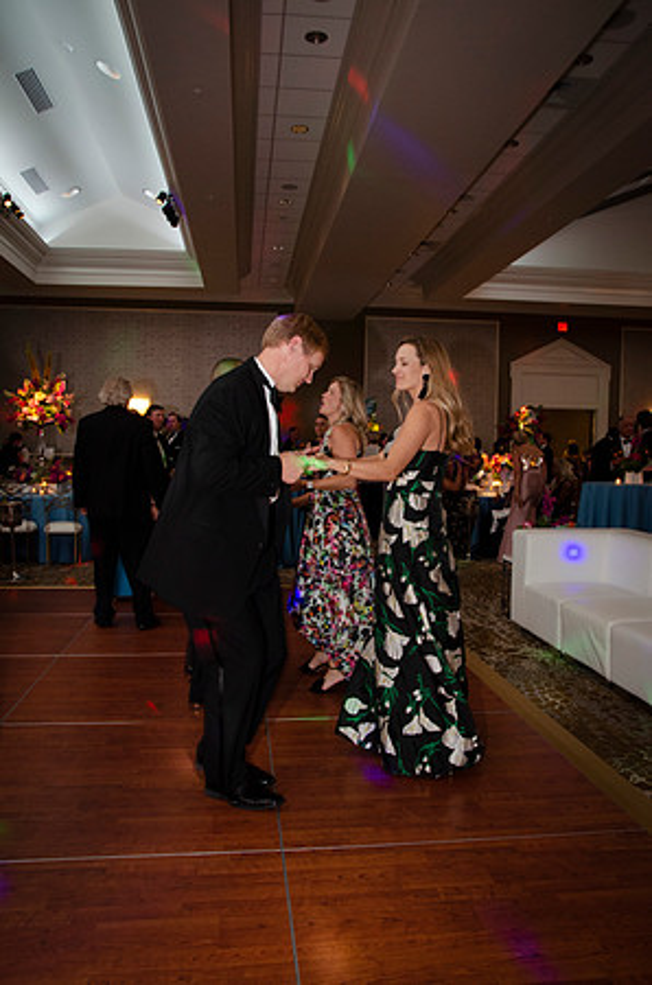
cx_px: 326
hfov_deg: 47.7
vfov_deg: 67.5
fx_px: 737
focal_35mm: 27
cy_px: 492
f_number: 3.5
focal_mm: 18
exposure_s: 1/40
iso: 1250
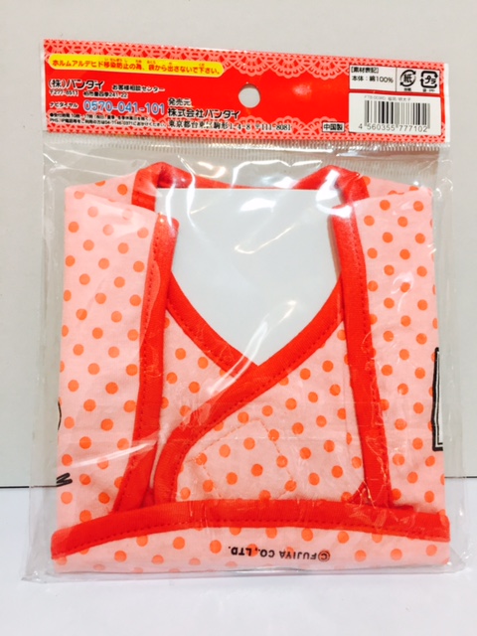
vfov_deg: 61.7
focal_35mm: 29
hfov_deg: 48.2
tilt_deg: -13.2
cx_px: 238
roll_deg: -1.1
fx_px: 533
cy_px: 318
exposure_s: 1/33
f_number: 2.2
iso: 80
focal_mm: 4.15
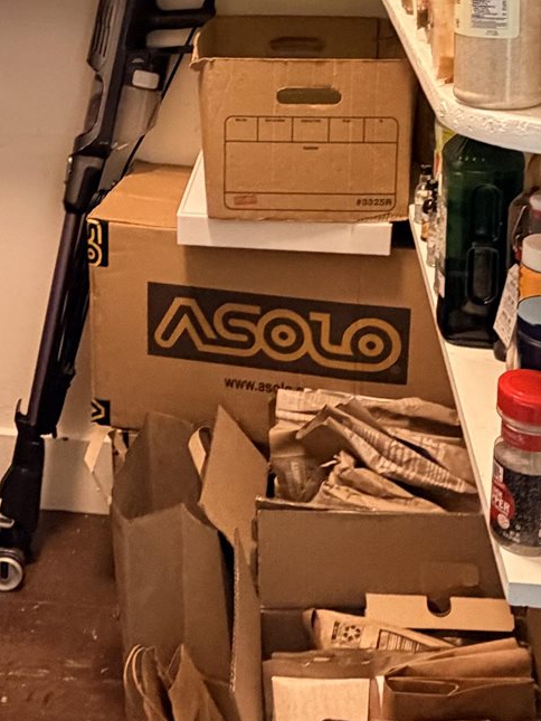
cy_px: 55
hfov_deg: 29.0
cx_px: 199
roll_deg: -0.3
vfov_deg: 35.6
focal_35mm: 50
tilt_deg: -11.1
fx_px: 1042
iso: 1000
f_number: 2.2
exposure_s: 1/60
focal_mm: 2.22
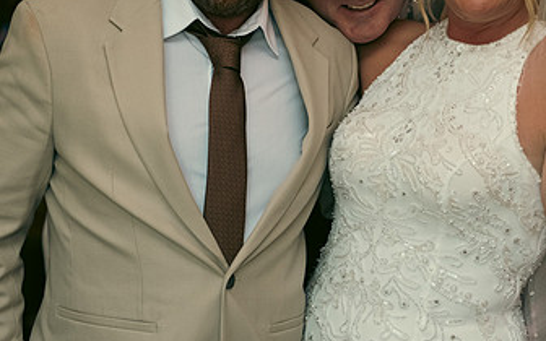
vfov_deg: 10.6
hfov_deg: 17.0
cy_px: 63
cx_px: 328
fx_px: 1830
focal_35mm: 123
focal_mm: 70
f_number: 3.5
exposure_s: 1/160
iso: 800
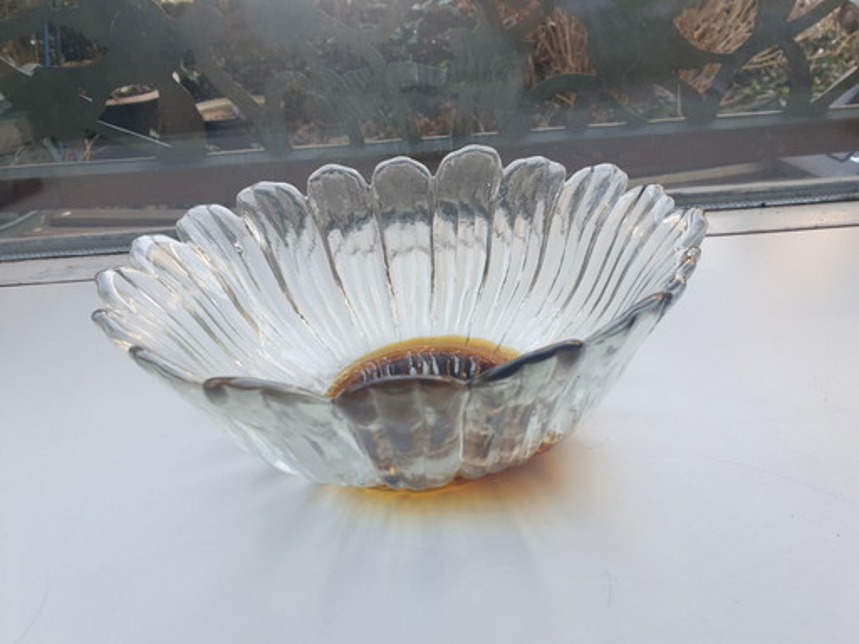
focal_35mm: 26
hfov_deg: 67.3
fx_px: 645
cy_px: 322
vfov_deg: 53.1
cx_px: 430
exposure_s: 1/100
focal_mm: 4.3
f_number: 2.4
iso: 64
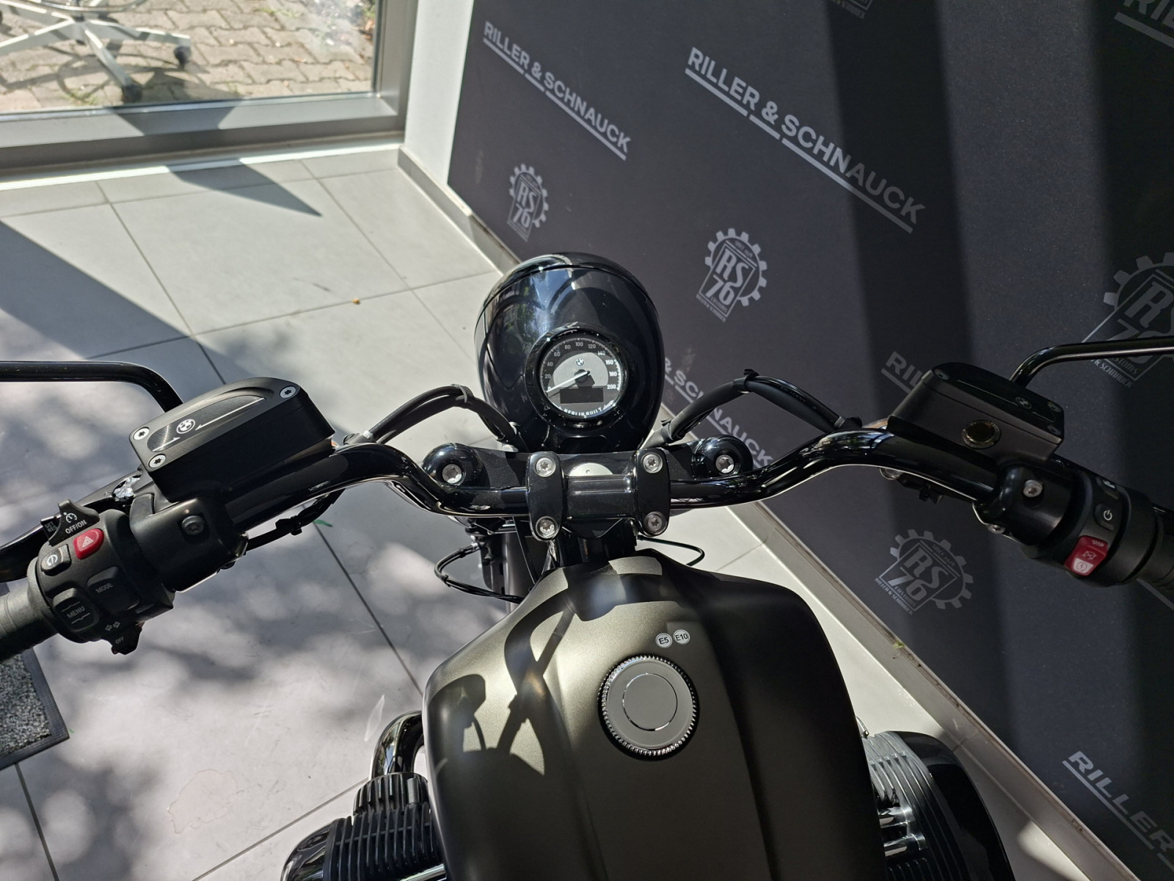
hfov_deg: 73.9
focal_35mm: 23
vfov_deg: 58.9
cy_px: 440
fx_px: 780
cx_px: 587
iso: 40
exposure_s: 1/655
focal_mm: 5.54
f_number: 1.8
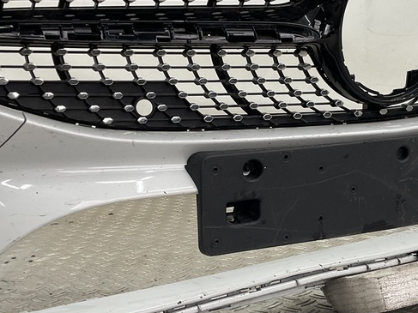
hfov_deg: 32.1
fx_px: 724
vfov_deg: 24.4
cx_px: 252
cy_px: 136
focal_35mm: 60
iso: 25
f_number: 1.8
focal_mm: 3
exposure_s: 1/100
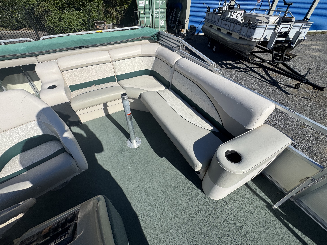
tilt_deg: -46.0
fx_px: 142
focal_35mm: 15
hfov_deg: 98.2
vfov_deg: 81.7
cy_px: 116
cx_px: 159
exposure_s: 1/3390
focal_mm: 2.22
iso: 50
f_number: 2.2
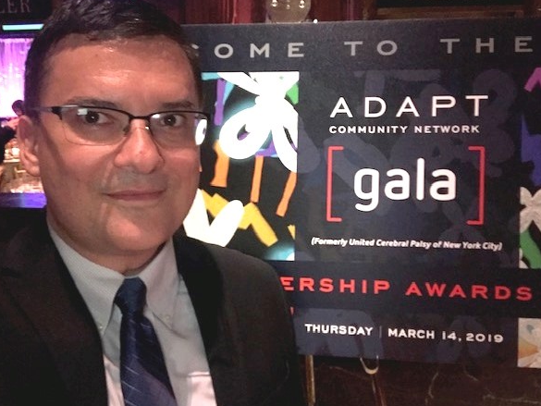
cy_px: 204
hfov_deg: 52.6
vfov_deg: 40.7
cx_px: 291
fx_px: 547
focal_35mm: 35
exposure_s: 1/20
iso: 320
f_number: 2.2
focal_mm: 2.87
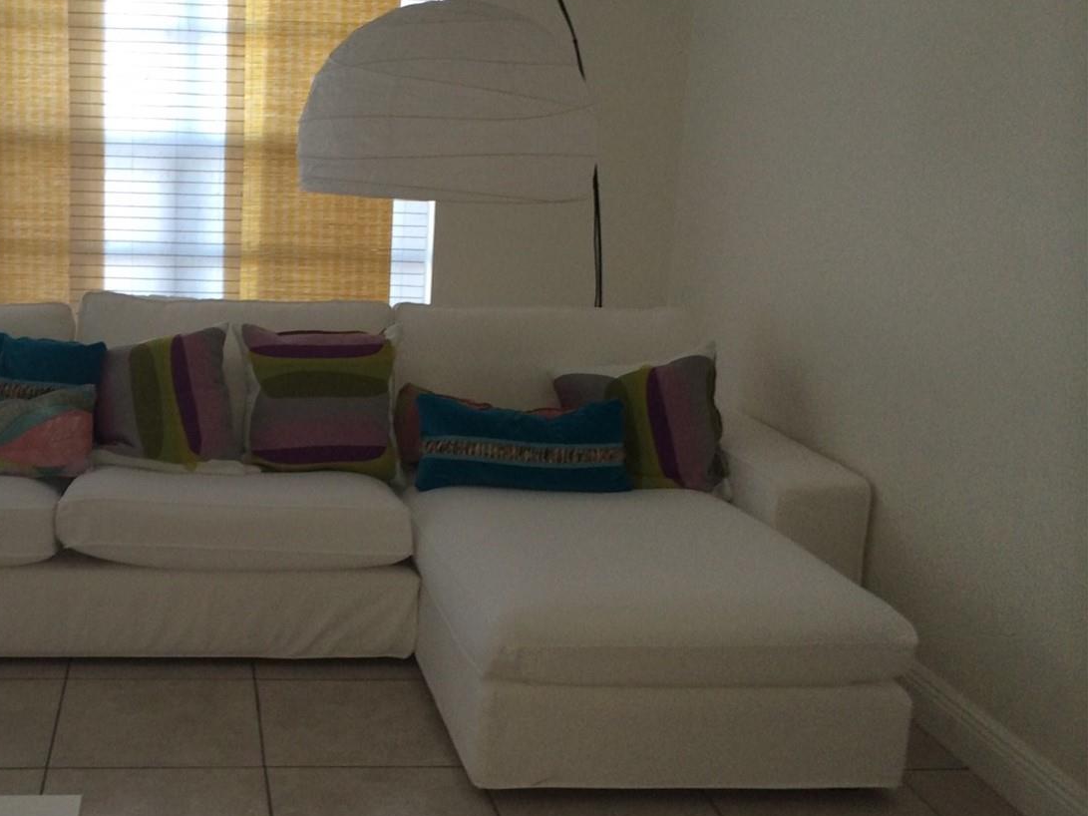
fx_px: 1383
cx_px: 291
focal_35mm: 44
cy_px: 375
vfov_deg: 32.9
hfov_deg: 41.8
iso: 125
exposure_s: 1/30
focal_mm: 4.12
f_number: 2.2
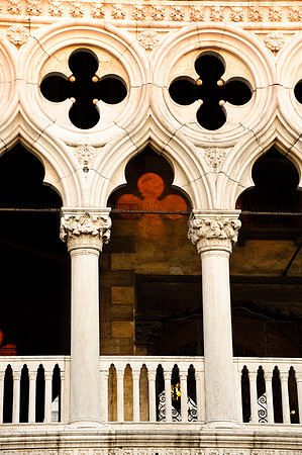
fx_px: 1703
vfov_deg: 15.2
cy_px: 228
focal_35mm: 135
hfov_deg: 10.1
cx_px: 151
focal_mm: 135
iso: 640
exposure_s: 1/50
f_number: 9
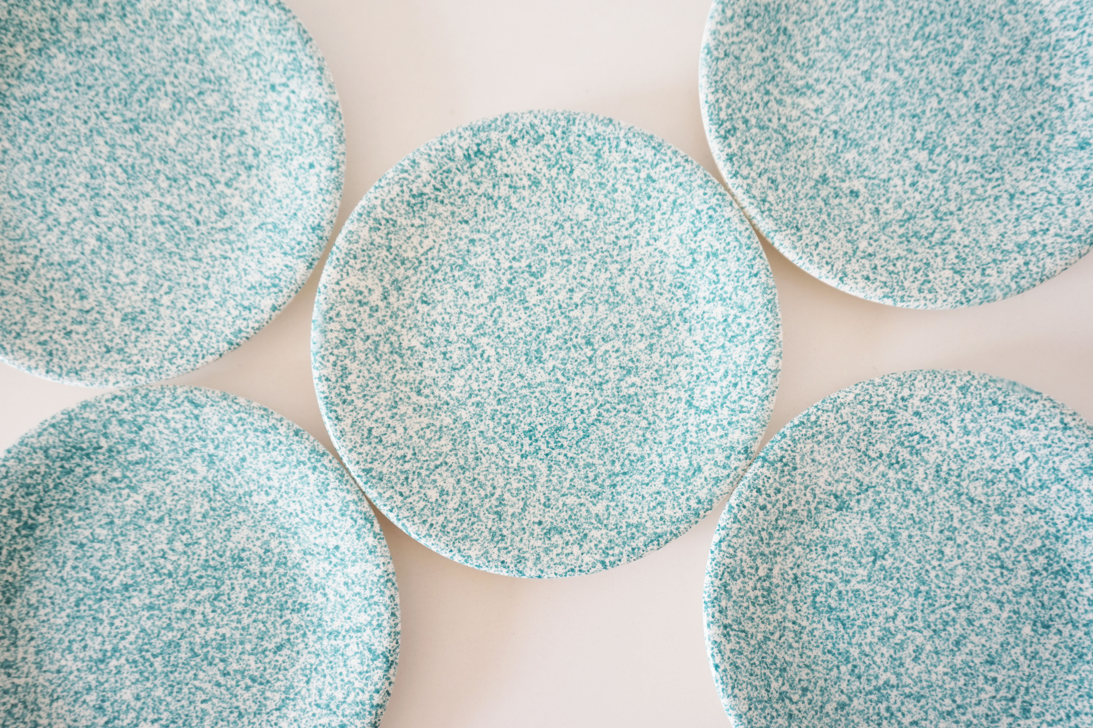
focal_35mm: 32
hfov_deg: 59.5
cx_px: 546
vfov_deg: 41.7
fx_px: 956
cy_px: 364
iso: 160
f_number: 4
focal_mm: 21
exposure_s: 1/60
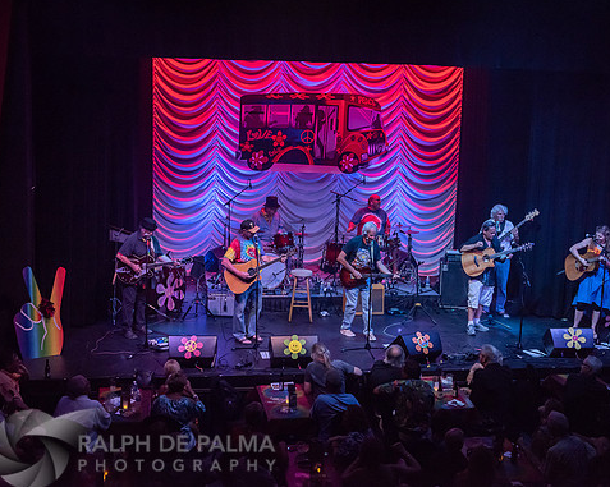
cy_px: 211
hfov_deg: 38.1
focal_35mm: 49
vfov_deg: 30.8
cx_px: 314
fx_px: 884
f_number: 5.6
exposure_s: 1/160
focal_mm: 38
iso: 2500
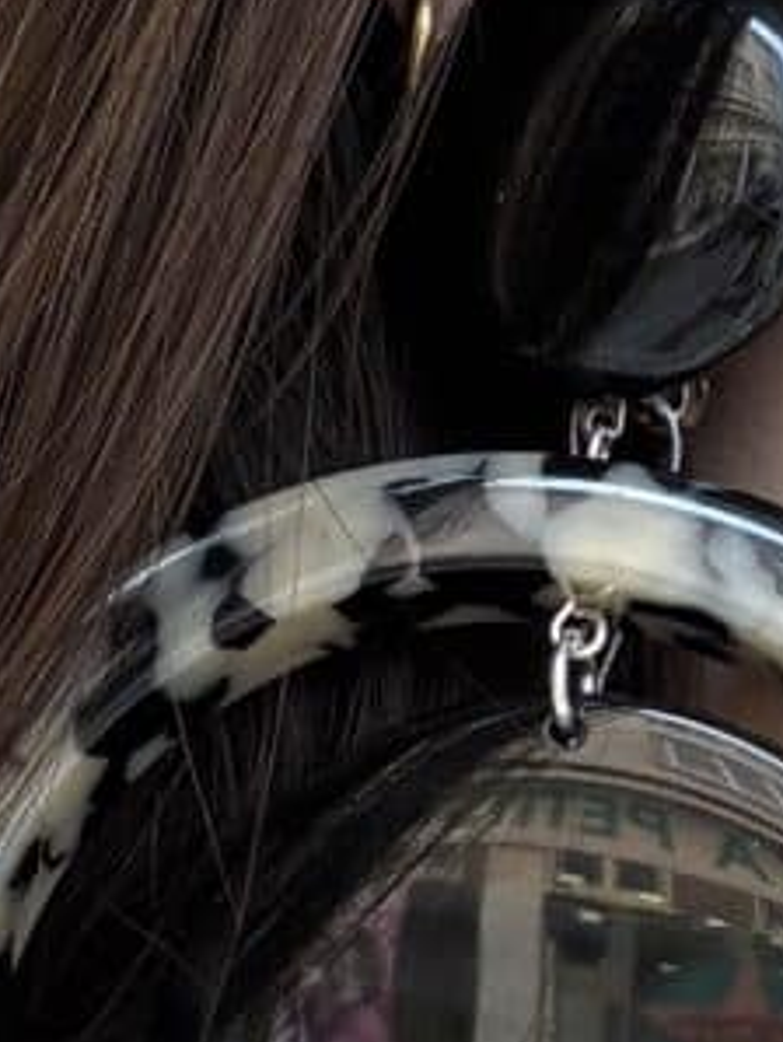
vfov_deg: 19.1
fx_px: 3102
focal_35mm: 103
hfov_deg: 14.3
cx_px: 136
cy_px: 538
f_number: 1.9
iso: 50
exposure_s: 1/121
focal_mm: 2.69
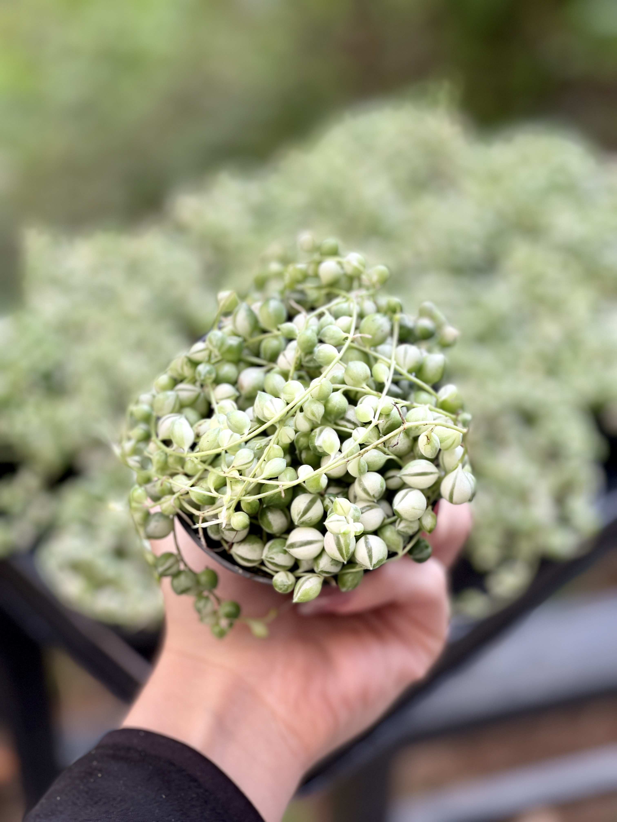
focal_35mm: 64
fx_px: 1521
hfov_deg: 22.9
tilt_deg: -40.8
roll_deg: -1.0
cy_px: 411
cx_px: 308
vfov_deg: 30.3
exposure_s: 1/121
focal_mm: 7.5
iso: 32
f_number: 2.2
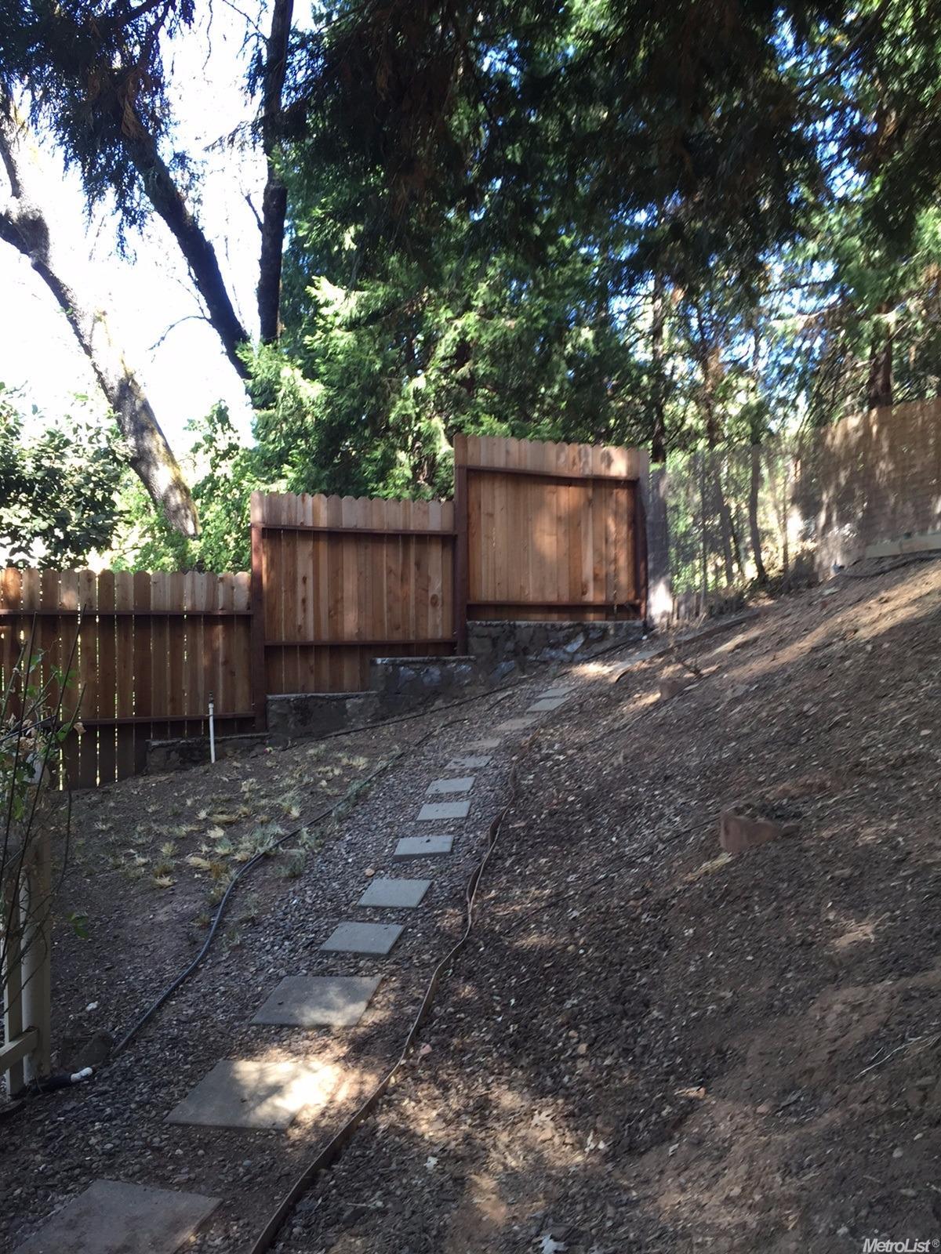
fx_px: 1051
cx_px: 470
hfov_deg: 48.2
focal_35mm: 29
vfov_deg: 61.7
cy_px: 627
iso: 40
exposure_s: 1/60
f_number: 2.2
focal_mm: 4.15
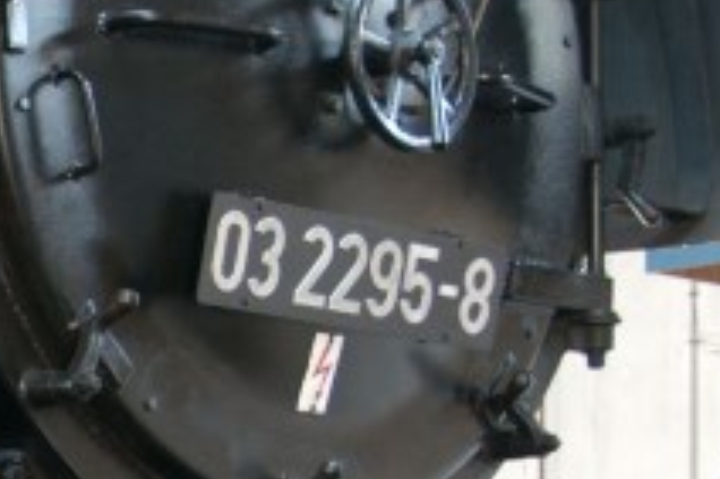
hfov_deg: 9.6
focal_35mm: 204
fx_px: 4077
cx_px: -567
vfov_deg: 6.7
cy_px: 583
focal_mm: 24
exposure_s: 1/15
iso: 400
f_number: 2.8
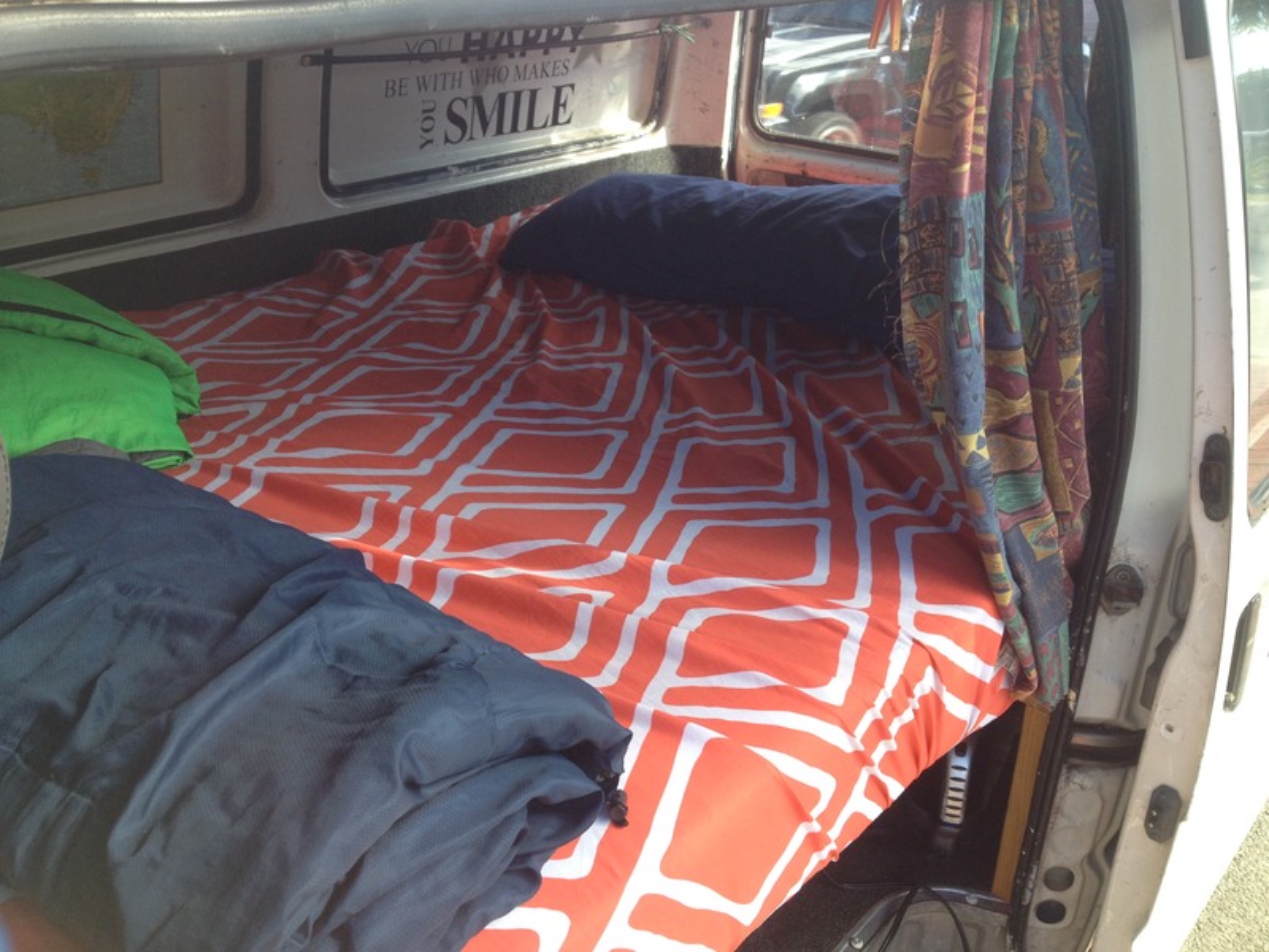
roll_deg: -1.5
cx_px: 634
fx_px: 1283
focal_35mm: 35
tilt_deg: -26.6
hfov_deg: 52.6
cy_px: 476
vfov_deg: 40.7
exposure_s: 1/208
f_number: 2.4
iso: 50
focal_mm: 4.28
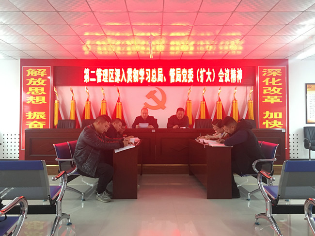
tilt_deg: +2.7
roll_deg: +0.5
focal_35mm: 29
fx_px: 264
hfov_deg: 61.7
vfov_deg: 48.2
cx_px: 158
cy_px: 118
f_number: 2.2
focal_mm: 4.15
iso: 160
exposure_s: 1/33
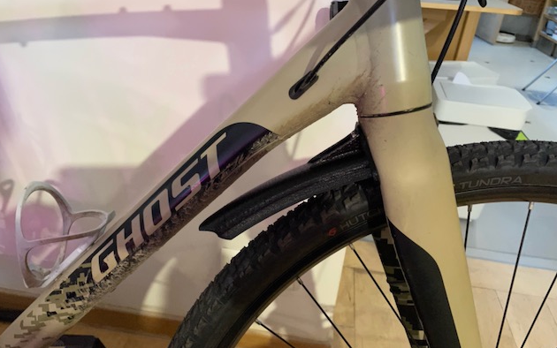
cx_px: 275
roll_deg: -5.1
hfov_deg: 66.5
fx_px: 425
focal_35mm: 28
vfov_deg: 44.4
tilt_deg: -30.5
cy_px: 203
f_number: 1.6
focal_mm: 4.2
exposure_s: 1/30
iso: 640
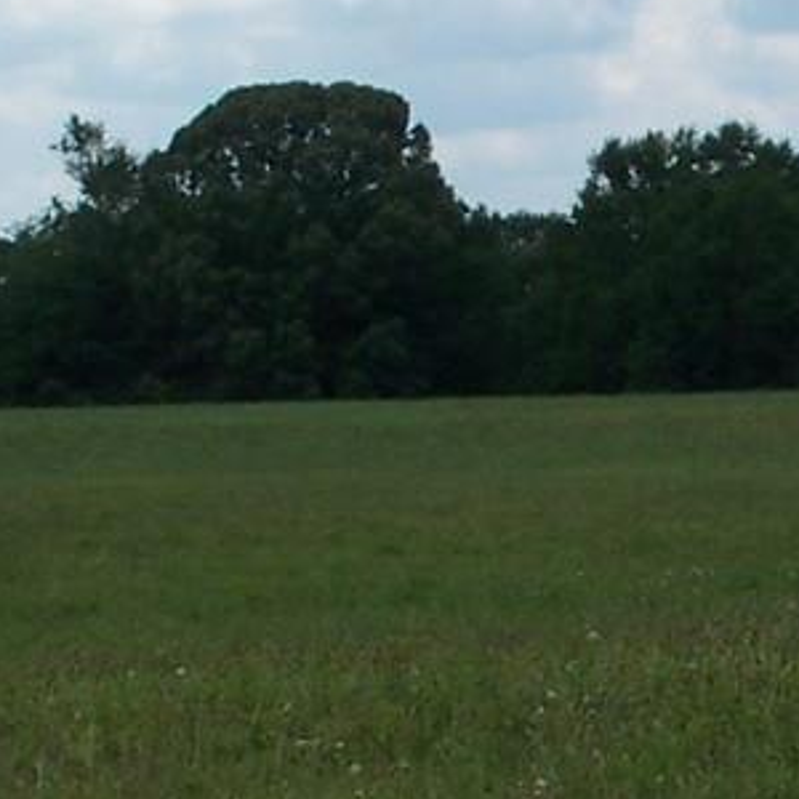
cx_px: 969
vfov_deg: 8.1
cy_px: 554
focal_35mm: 217
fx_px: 5667
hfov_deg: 8.0
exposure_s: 1/500
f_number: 5
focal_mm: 7.54
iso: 64
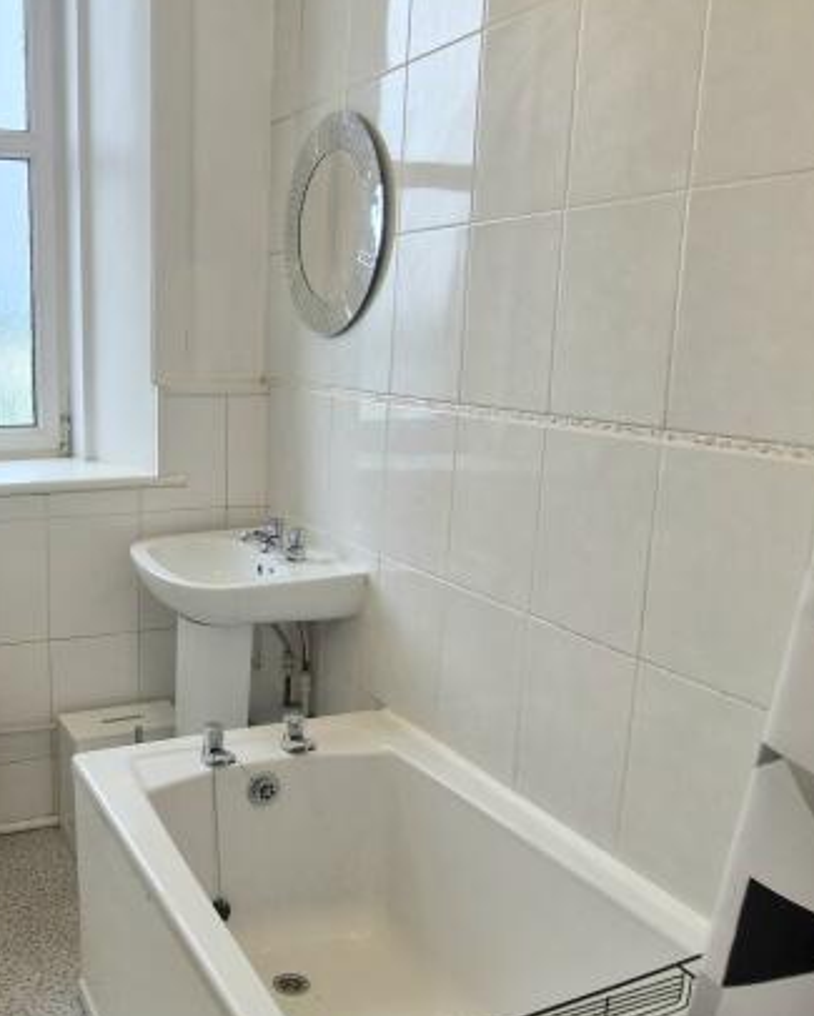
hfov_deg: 44.4
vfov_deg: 55.6
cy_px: 531
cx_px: 210
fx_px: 963
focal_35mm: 32
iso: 80
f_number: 2.2
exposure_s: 1/100
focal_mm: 1.74
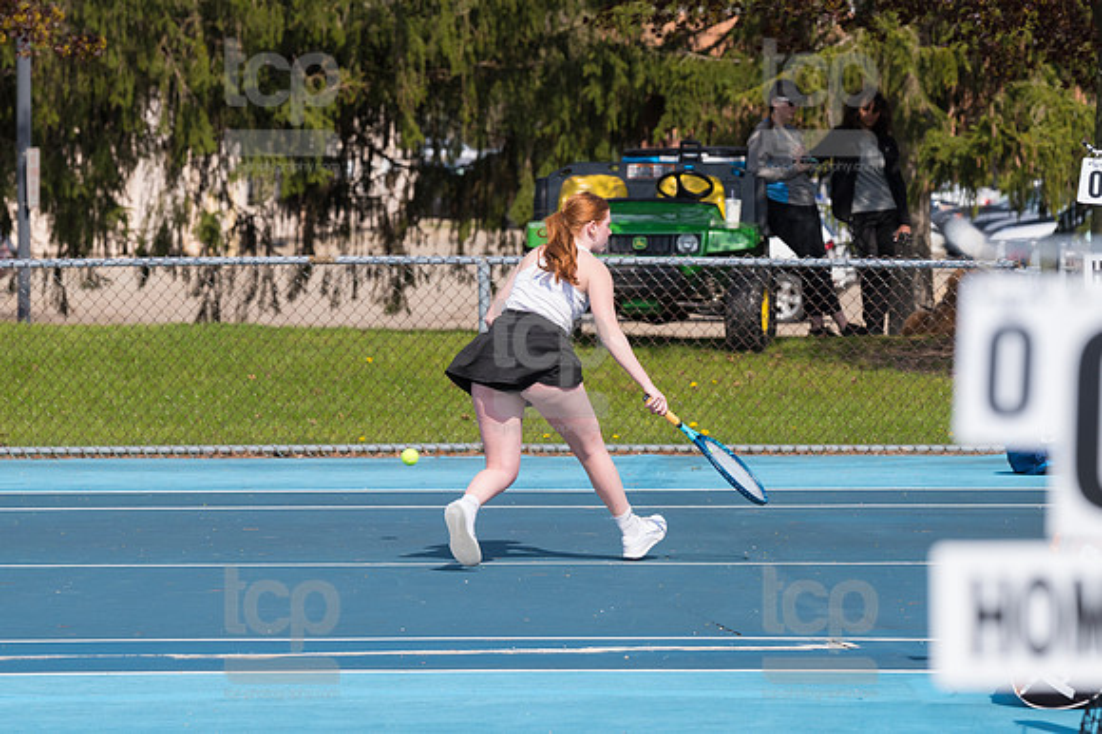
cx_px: 551
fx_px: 6883
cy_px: 367
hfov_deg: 9.2
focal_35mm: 225
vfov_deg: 6.1
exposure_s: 1/1600
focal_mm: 150
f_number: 5.6
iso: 320
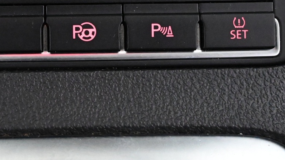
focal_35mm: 71
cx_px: 74
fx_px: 538
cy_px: 6
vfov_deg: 16.7
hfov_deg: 29.3
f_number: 4
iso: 8000
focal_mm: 21
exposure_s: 1/30
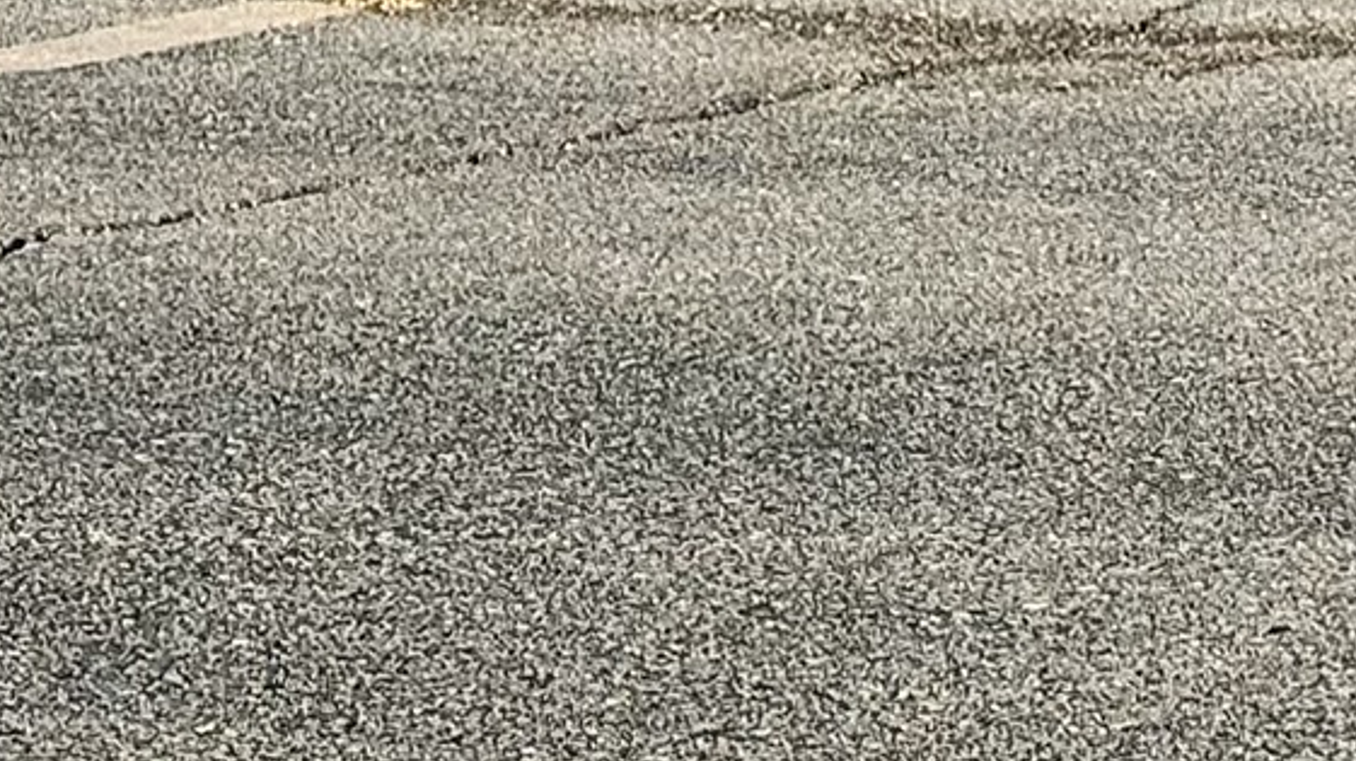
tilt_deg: +3.0
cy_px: -1048
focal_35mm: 191
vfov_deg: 6.1
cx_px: 2441
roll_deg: +0.1
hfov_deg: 10.6
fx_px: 6865
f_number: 1.78
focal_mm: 6.76
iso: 64
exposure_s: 1/4310
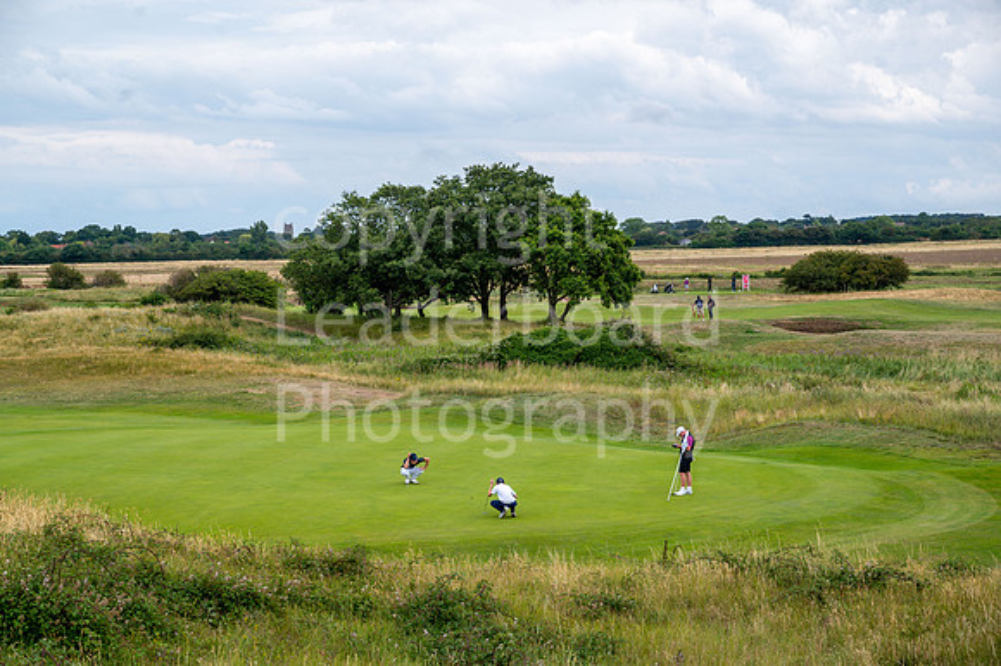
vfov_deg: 19.4
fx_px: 1945
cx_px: 500
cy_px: 333
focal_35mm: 70
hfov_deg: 28.9
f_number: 6.3
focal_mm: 70
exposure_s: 1/250
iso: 100
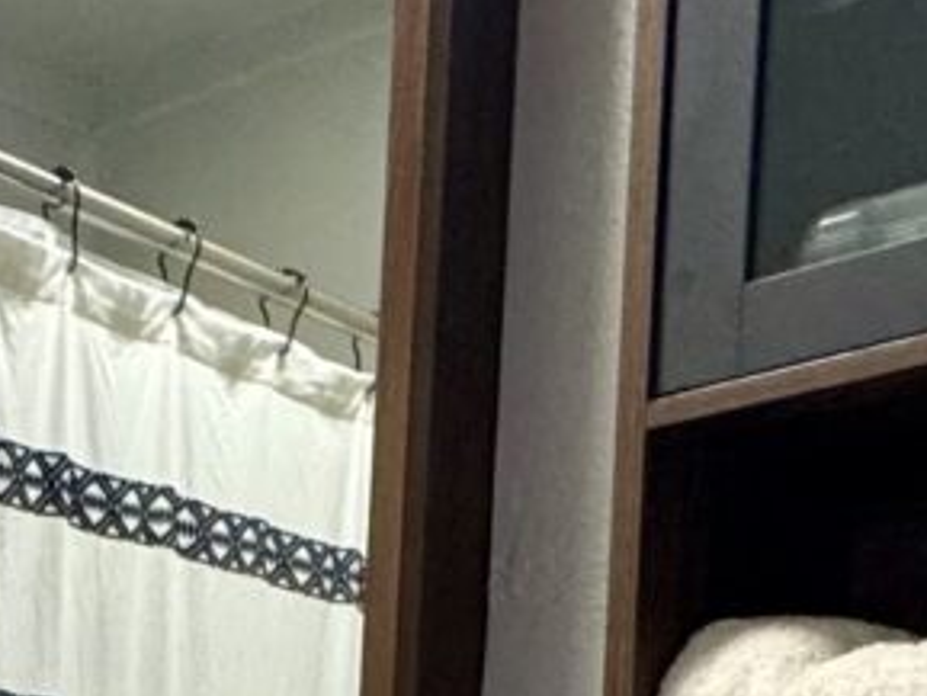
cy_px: 1472
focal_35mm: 93
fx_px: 2492
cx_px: -292
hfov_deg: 19.4
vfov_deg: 13.3
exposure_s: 1/120
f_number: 2.2
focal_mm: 2.22
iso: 250
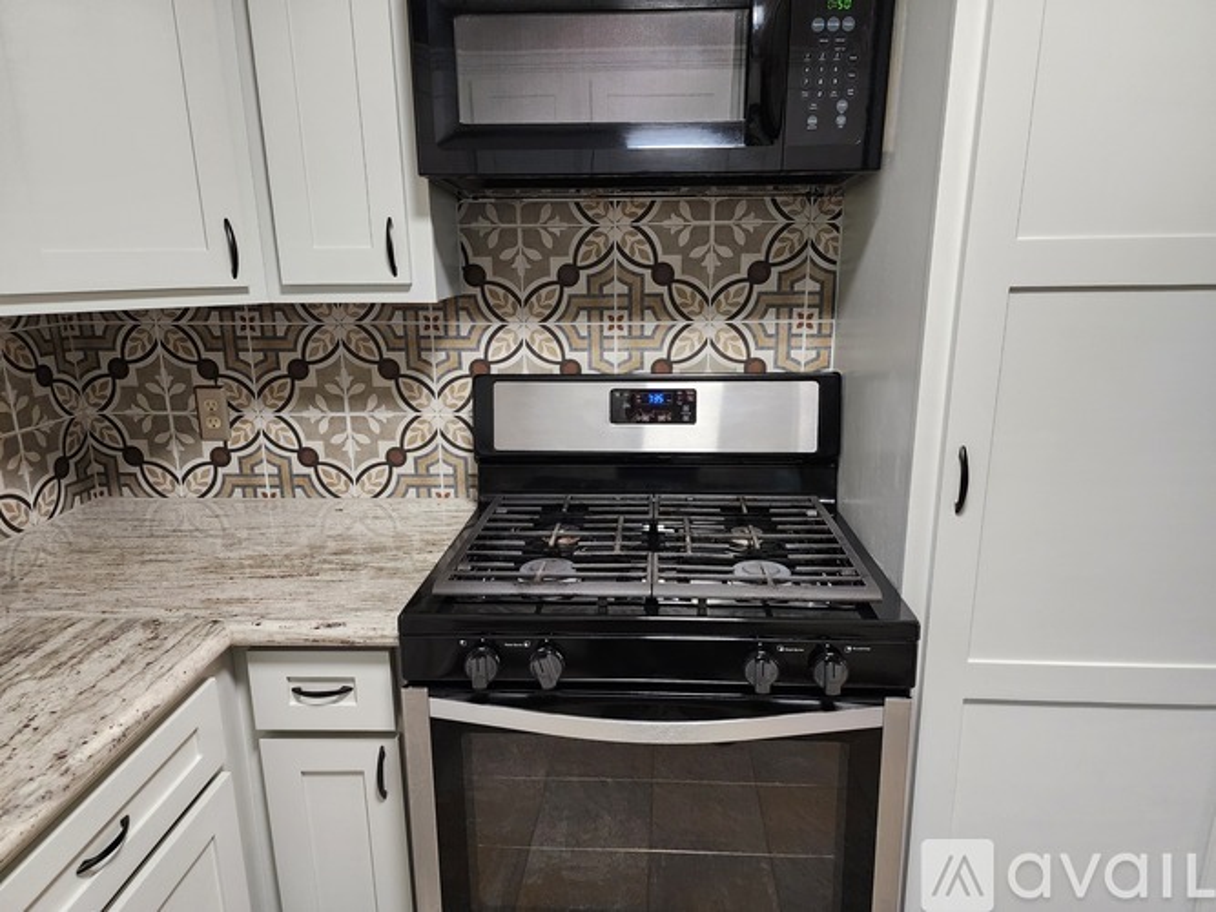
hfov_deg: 73.9
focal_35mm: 23
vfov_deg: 58.9
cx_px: 608
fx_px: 808
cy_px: 456
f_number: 1.8
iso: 640
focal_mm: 6.4
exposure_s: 1/120
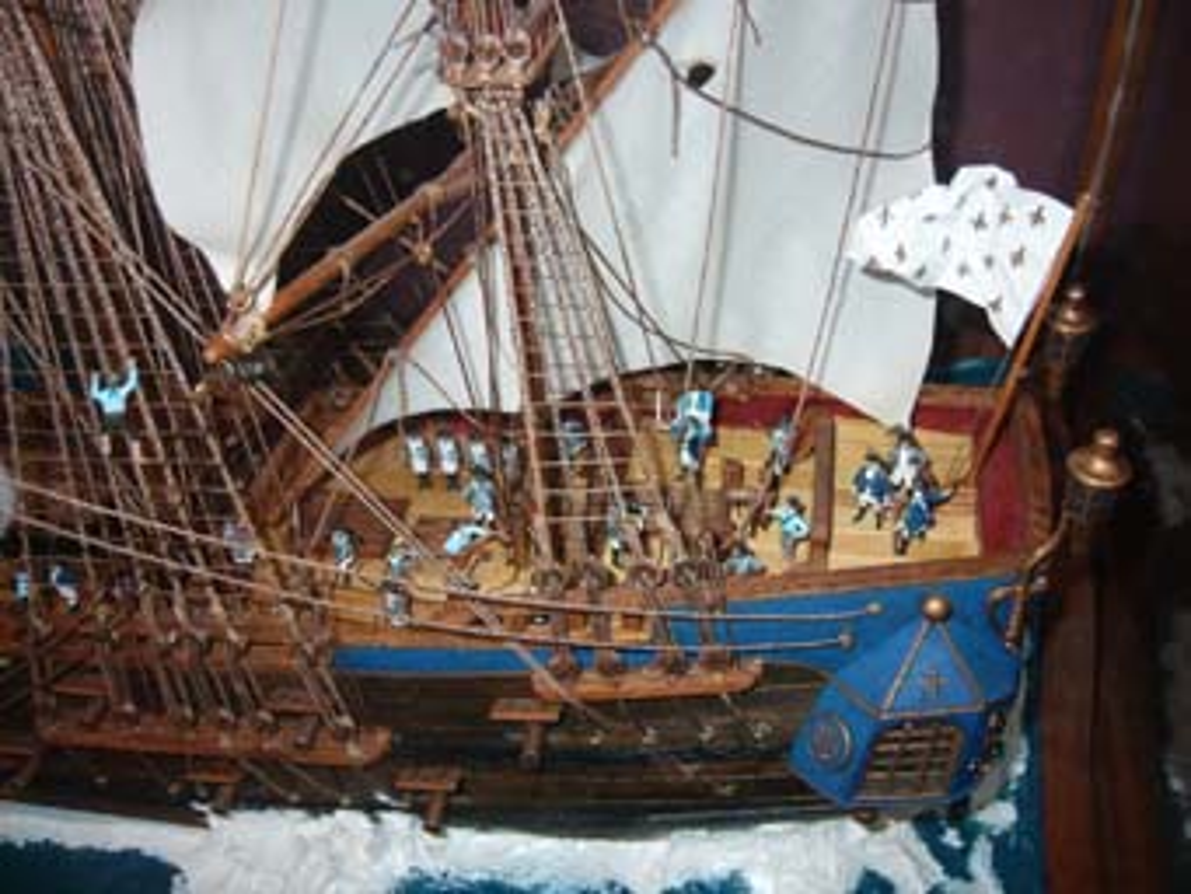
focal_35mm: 35
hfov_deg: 52.6
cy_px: 447
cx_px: 596
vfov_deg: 40.7
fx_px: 1205
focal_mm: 5.8
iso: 100
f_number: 2.8
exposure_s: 1/60
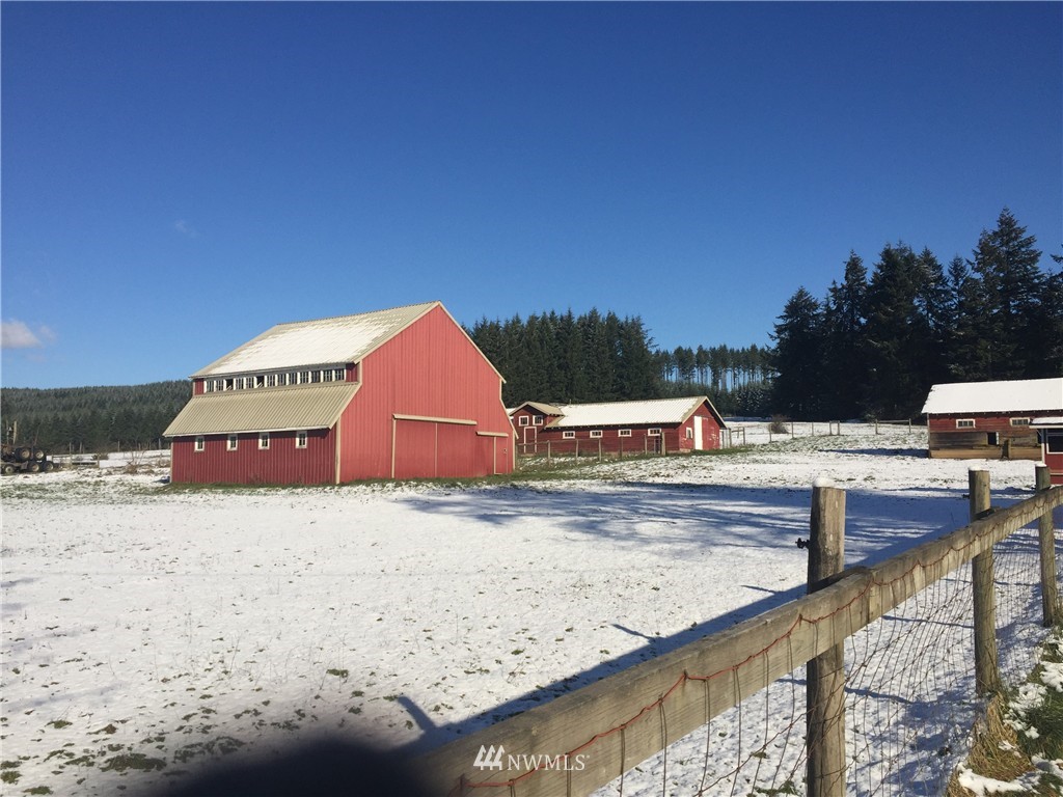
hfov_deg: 61.7
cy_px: 398
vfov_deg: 48.2
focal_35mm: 29
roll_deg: -0.2
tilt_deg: +6.0
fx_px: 891
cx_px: 532
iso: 32
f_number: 2.2
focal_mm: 4.15
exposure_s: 1/3597
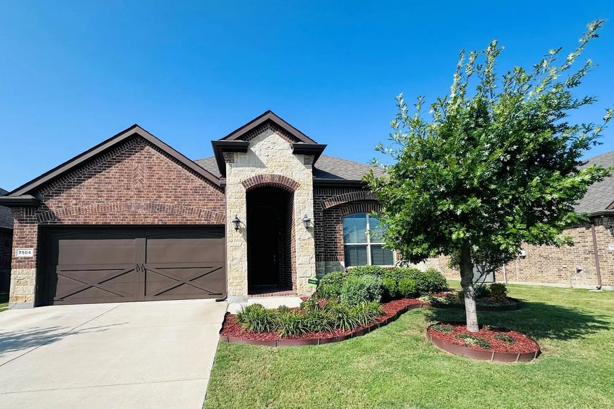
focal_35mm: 17
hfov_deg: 93.2
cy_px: 241
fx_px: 290
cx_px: 293
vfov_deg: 69.9
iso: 50
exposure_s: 1/1795
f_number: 2.2
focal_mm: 2.22
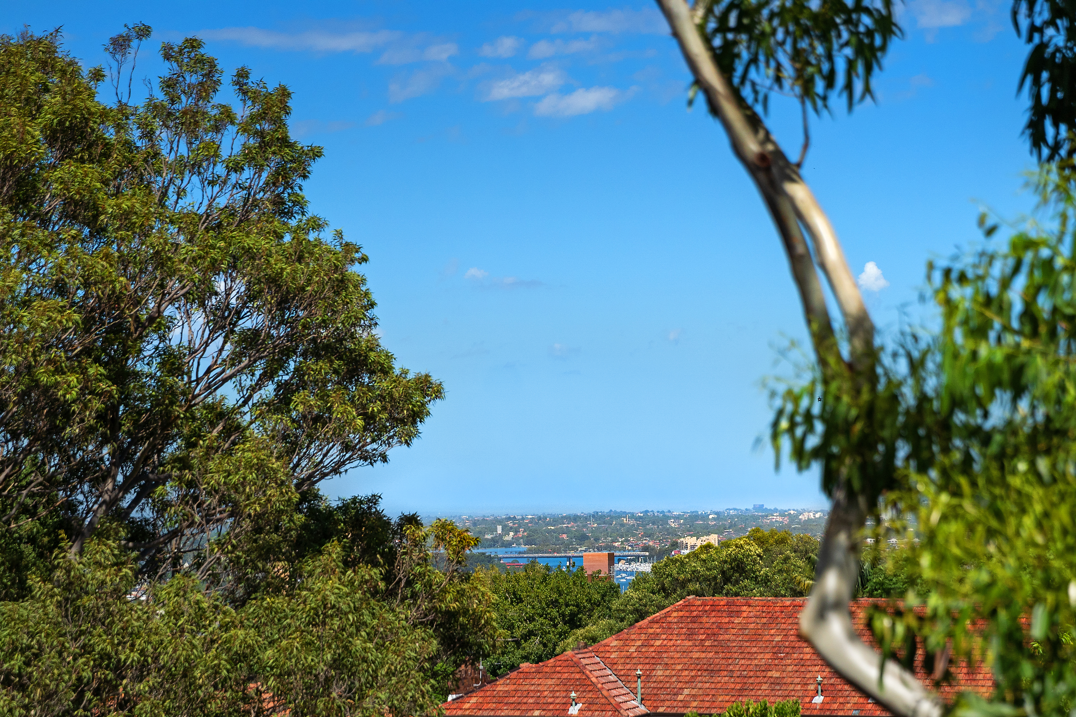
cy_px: 358
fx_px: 3138
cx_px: 538
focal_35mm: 105
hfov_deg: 19.5
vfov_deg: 13.0
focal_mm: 70
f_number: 11
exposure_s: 1/6000
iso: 400
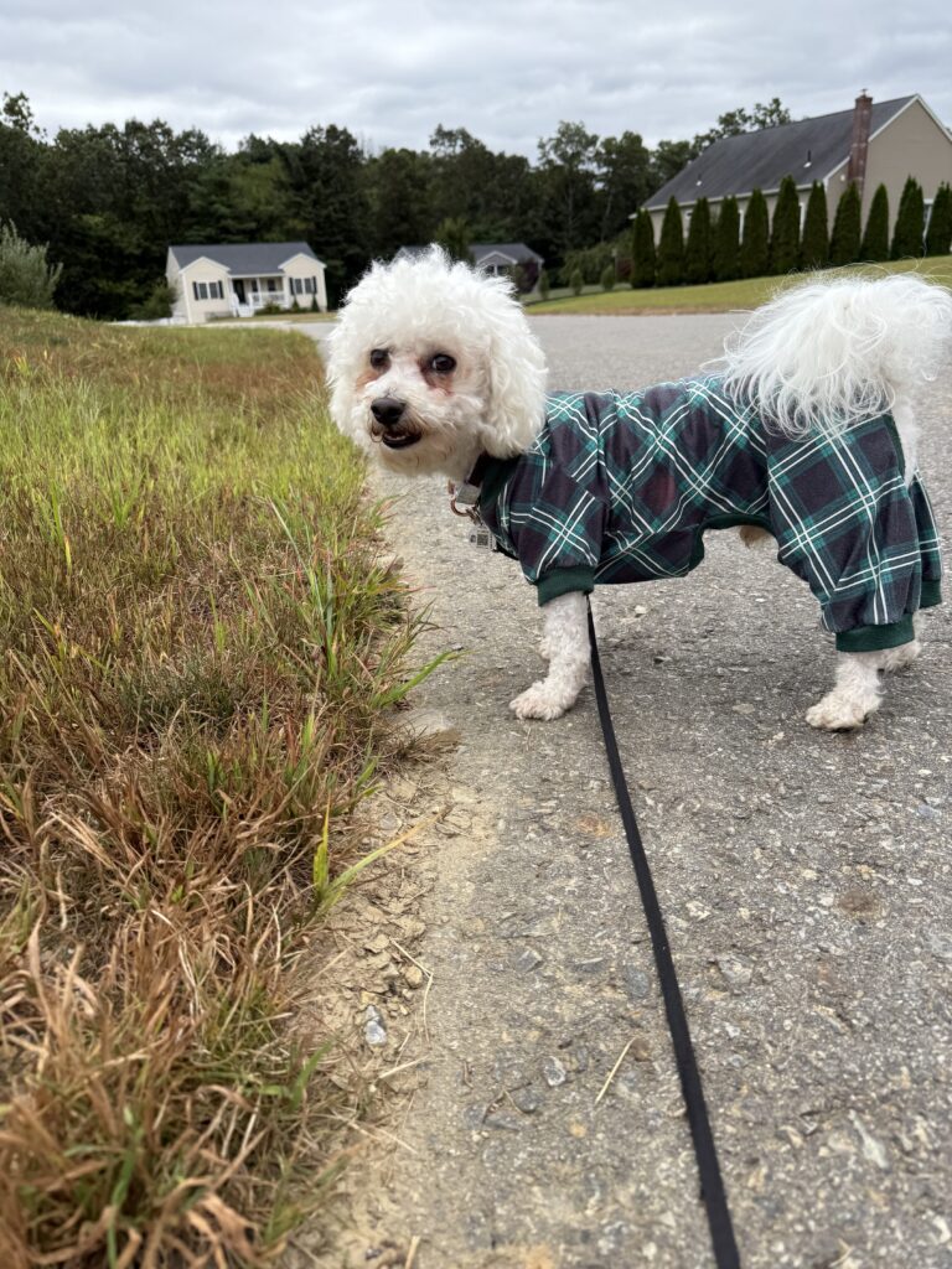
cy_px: 634
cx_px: 476
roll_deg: +0.4
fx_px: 880
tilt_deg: -21.3
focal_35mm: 24
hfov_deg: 56.8
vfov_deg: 71.6
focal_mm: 6.76
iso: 80
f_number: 1.78
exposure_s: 1/1812
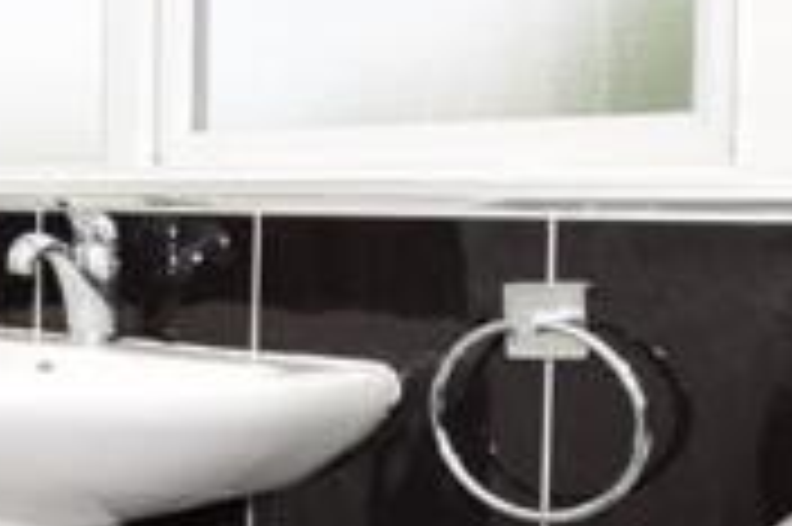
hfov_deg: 28.7
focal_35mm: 56
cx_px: -252
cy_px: 214
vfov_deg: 24.1
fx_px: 1231
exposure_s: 1/200
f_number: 9
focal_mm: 10
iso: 200
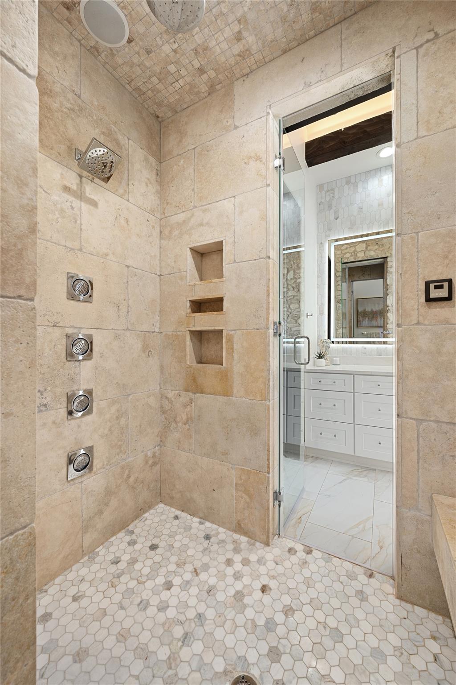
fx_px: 266
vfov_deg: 104.3
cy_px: 342
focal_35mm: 14
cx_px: 228
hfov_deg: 81.2
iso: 800
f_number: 8
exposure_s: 1/8
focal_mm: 14
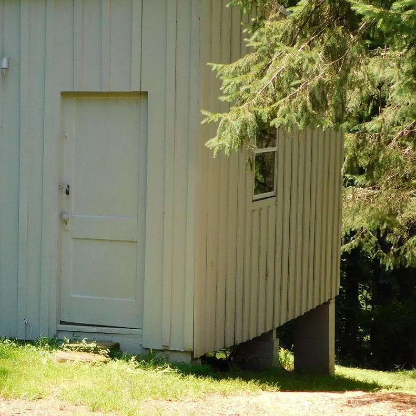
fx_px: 1400
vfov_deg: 16.9
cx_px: -67
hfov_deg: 16.3
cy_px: 196
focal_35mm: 103
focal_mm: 8
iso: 125
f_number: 3.7
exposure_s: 1/200
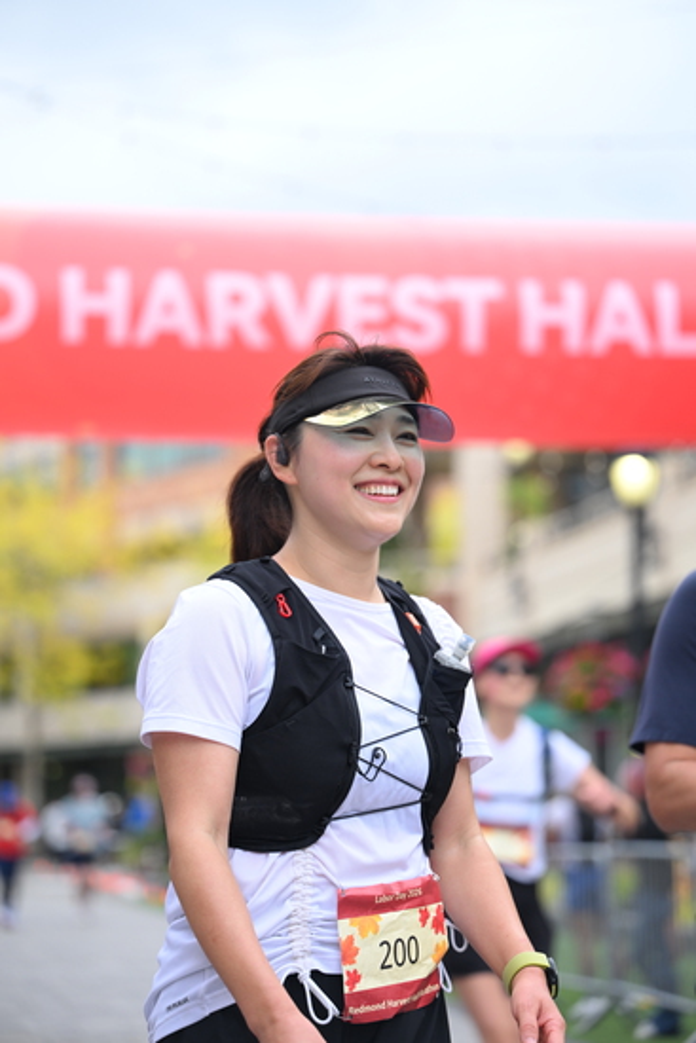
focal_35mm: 93
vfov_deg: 21.9
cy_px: 522
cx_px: 348
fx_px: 2695
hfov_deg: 14.7
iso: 640
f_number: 2.8
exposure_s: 1/2000
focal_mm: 93
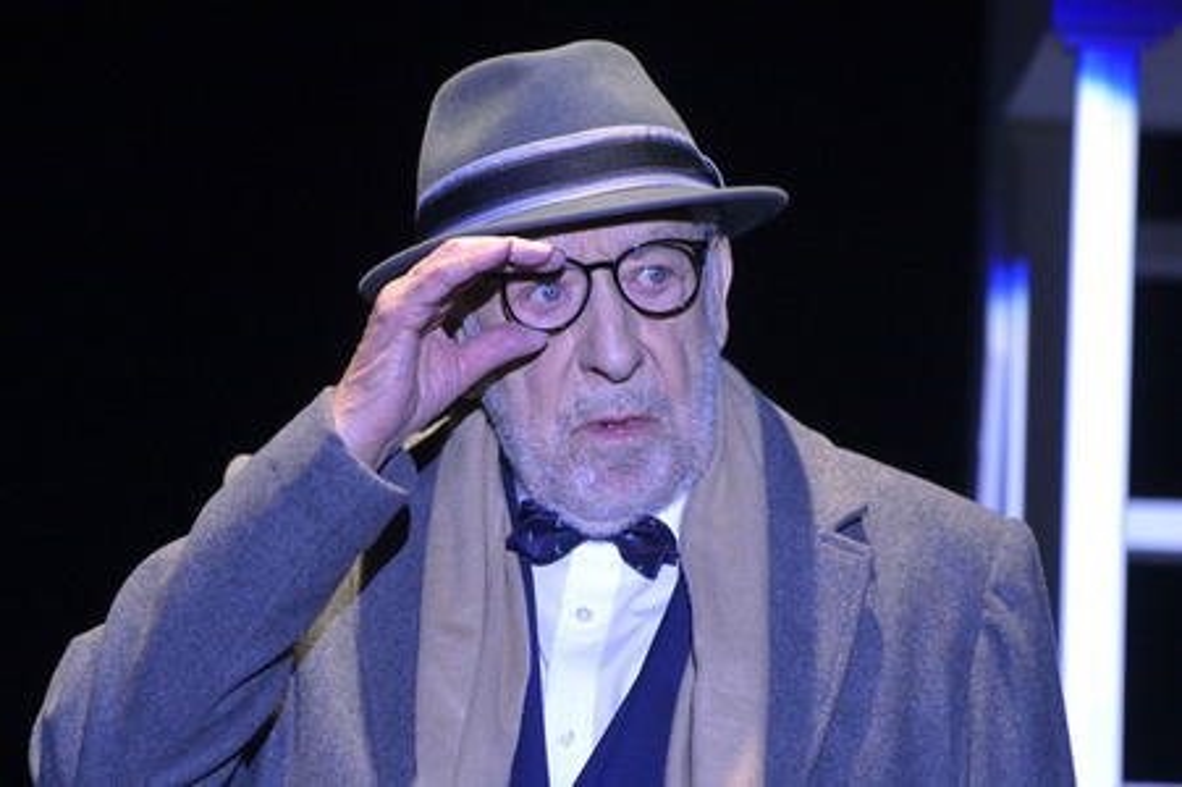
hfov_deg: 4.1
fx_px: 16404
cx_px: 591
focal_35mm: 500
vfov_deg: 2.7
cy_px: 394
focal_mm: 500
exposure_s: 1/800
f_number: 5.6
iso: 8000
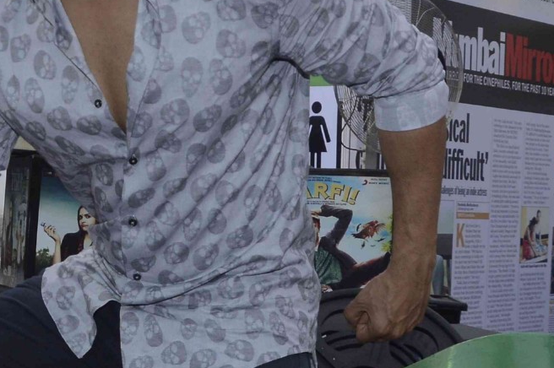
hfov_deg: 20.3
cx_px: 65
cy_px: 245
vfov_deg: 13.8
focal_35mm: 99
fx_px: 1522
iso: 400
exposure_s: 1/200
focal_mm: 18
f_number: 7.1
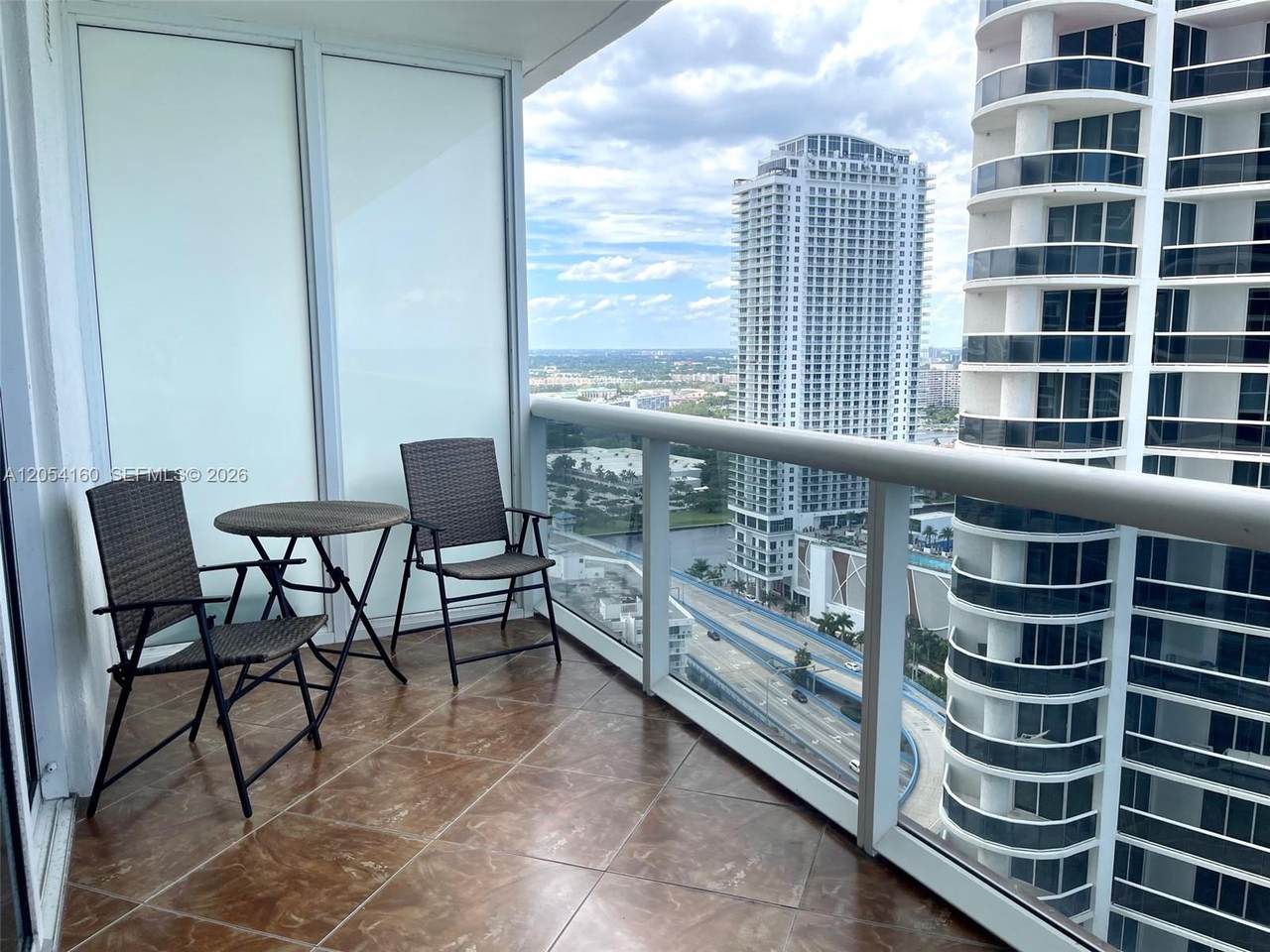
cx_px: 635
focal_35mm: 26
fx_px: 954
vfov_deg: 53.1
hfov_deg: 67.3
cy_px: 476
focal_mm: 5.1
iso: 32
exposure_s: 1/1597
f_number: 1.6
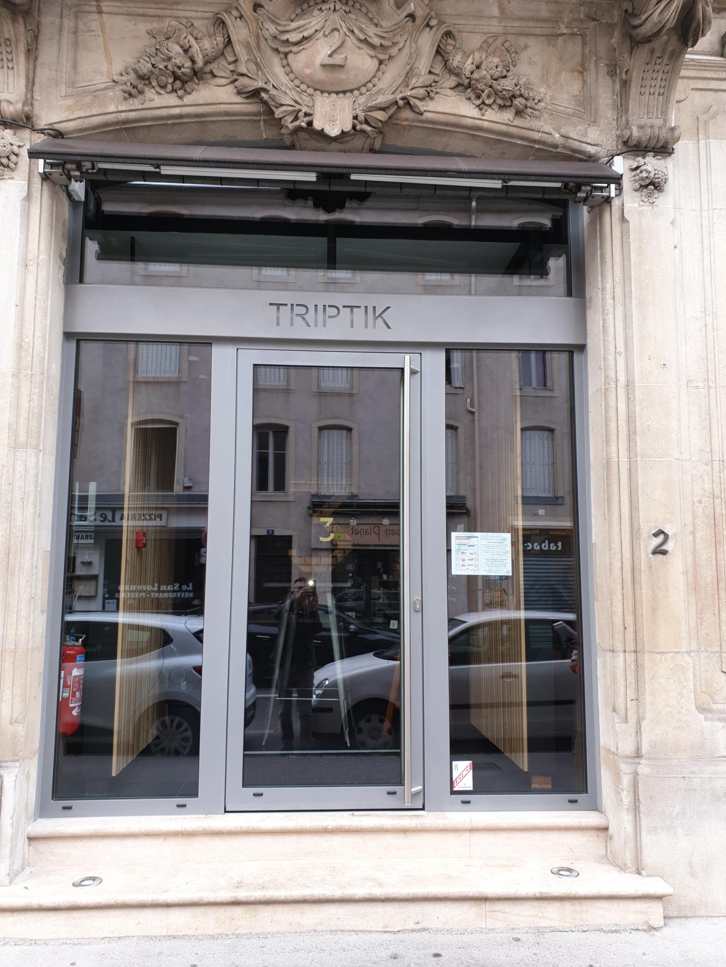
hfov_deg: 53.1
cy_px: 484
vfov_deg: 67.3
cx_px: 363
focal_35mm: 26
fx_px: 727
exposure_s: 1/50
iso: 50
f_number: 2.4
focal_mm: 4.3
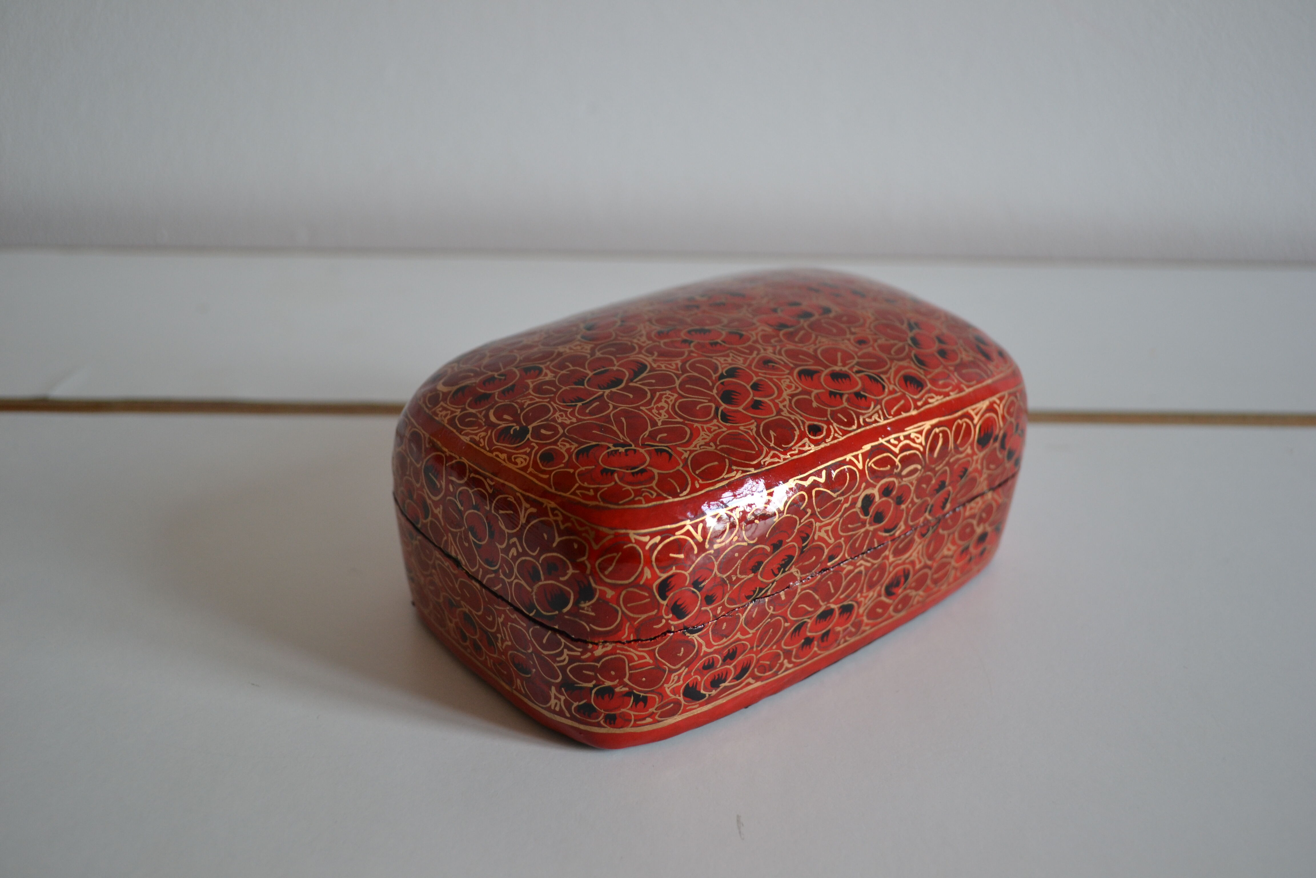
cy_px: 439
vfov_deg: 36.9
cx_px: 658
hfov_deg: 53.1
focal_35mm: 36
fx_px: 1316
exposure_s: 1/40
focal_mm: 24
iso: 400
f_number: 4
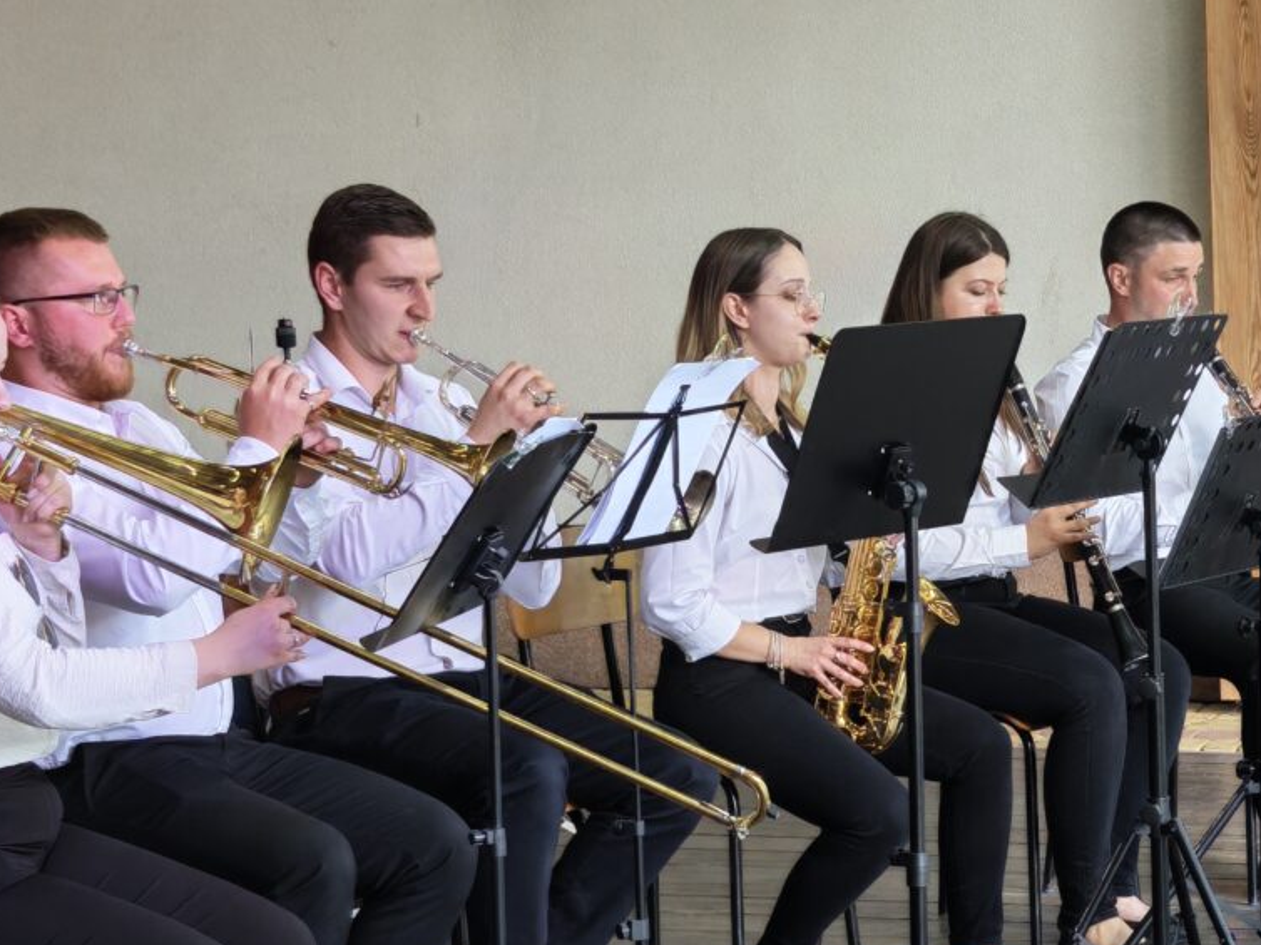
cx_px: 1326
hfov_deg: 15.4
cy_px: 723
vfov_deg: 11.8
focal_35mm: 125
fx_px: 4552
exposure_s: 1/100
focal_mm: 6.55
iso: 100
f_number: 1.6
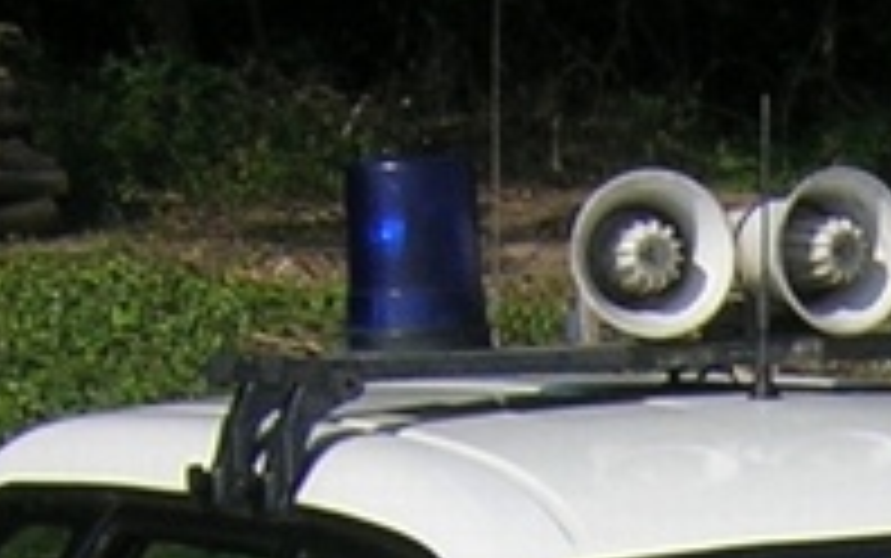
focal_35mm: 154
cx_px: 1314
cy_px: 1228
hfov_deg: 12.9
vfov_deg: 8.0
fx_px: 3742
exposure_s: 1/578
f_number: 5.2
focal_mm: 4.7
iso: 100
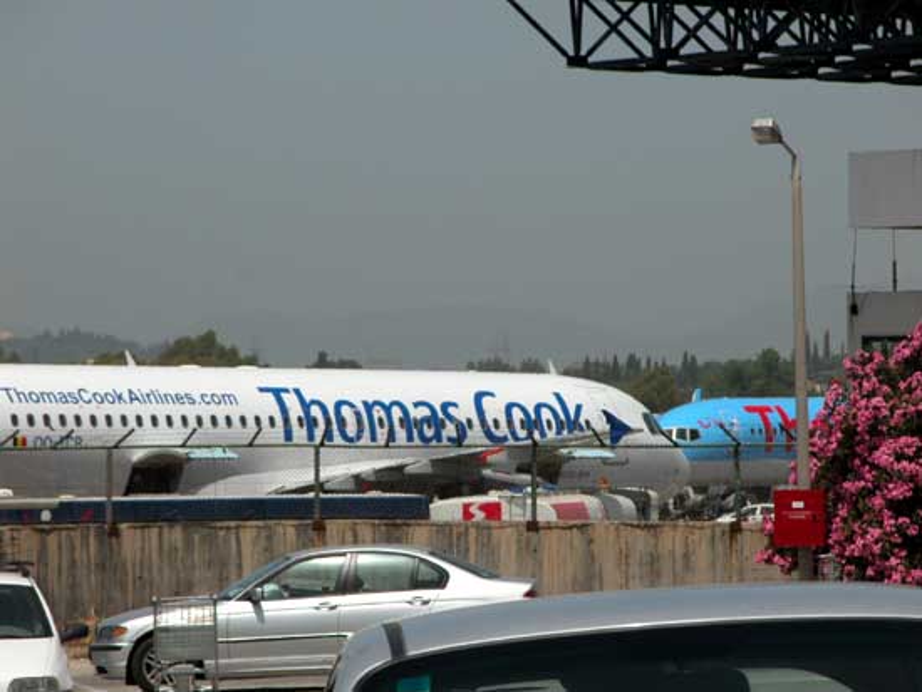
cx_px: 461
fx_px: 7088
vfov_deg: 5.6
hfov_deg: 7.4
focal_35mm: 266
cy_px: 346
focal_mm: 67.7
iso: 100
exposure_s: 1/626
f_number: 6.6
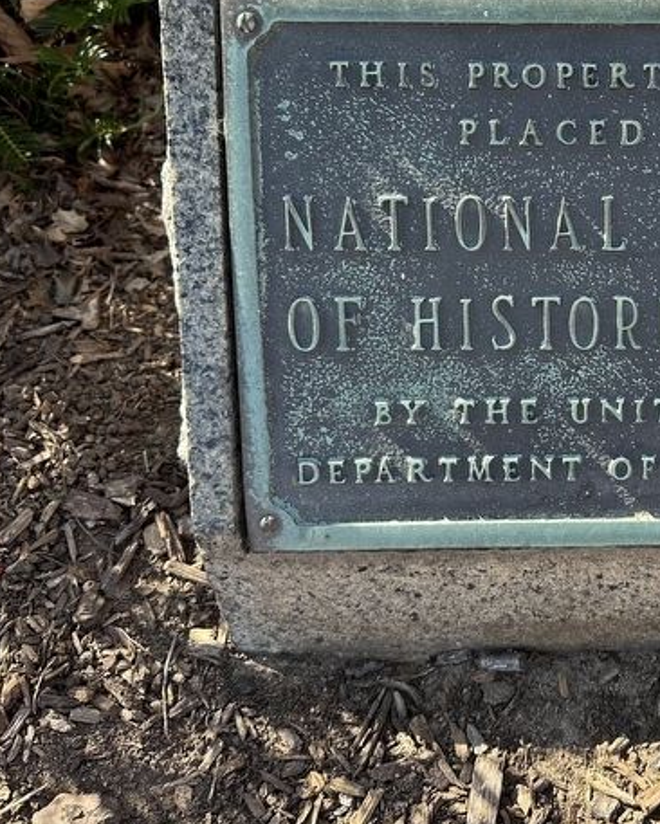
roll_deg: -0.7
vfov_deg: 44.3
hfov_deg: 33.7
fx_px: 1000
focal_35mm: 41
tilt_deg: -39.1
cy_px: 299
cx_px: 644
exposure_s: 1/659
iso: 80
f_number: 1.78
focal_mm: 6.86
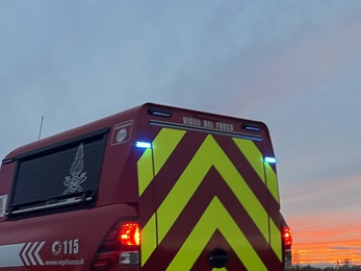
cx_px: 65
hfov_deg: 31.2
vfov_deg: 23.8
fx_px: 626
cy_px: 235
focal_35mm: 60
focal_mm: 5.1
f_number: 1.6
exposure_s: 1/38
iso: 500
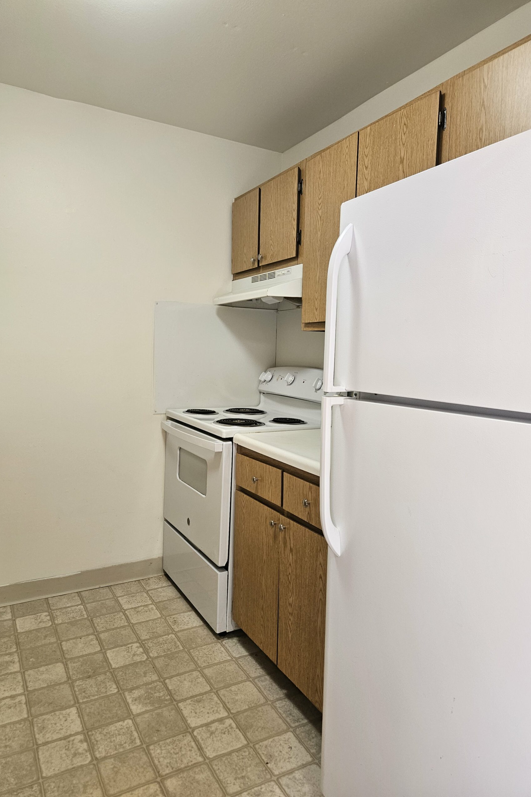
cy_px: 398
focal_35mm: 24
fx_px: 531
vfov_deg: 73.7
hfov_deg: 53.1
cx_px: 280
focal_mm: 5.4
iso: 160
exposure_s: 1/120
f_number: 1.8
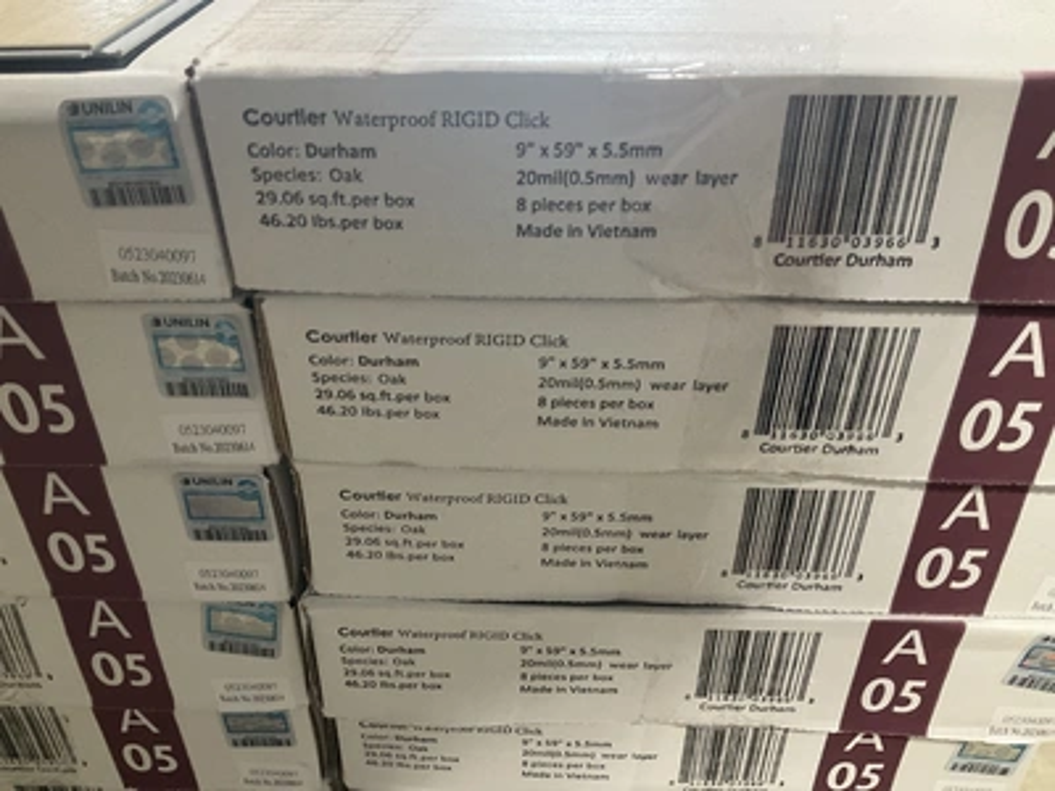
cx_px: 528
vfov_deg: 48.2
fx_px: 884
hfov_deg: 61.7
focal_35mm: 29
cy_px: 396
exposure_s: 1/60
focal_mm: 3
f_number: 1.8
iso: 160
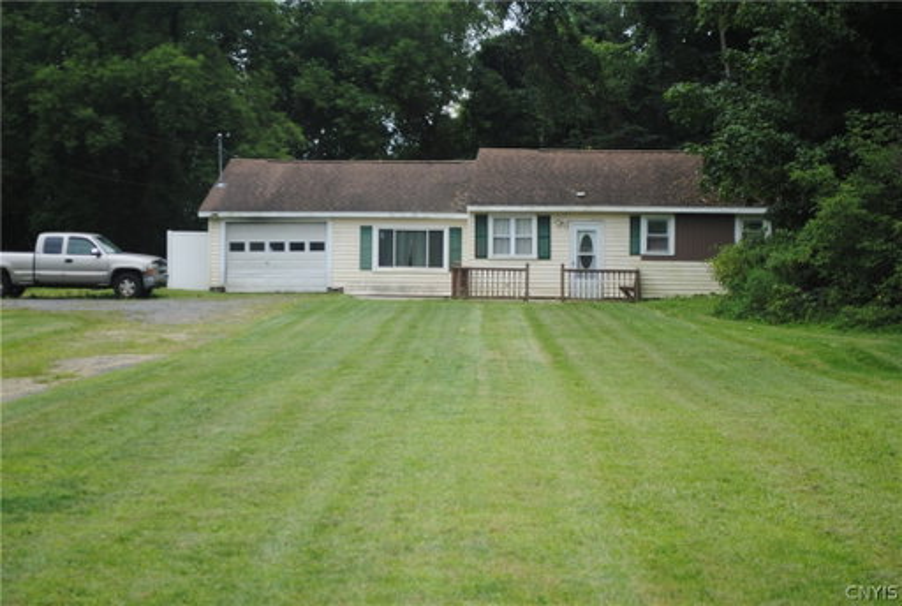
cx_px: 451
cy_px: 303
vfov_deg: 16.6
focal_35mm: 82
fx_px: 2072
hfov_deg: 24.6
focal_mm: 55
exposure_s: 1/125
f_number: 5.6
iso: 160
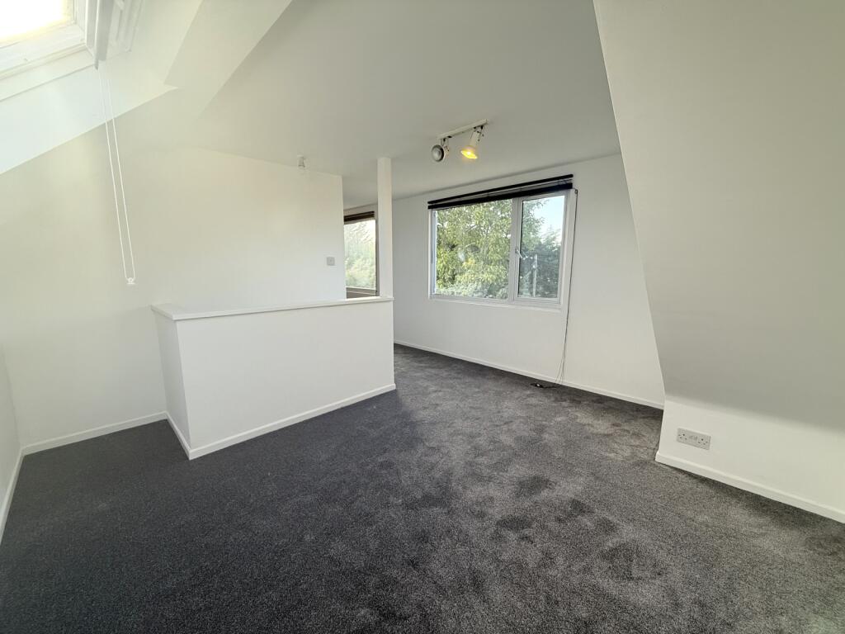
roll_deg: +0.0
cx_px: 422
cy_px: 317
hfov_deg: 102.1
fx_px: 342
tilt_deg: -8.5
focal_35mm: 14
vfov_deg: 85.7
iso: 64
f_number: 2.2
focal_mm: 2.22
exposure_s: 1/156
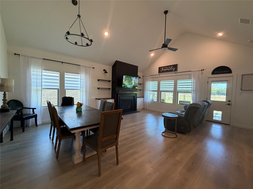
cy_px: 94
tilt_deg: -2.3
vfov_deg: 85.7
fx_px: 102
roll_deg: -1.6
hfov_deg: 102.1
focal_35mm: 14
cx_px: 126
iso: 250
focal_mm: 2.22
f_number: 2.2
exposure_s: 1/120
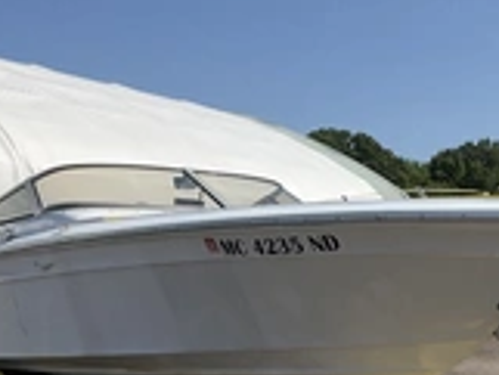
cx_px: 276
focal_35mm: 72
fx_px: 1039
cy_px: 353
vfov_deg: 20.0
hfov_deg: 27.0
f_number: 1.8
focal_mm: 3
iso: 25
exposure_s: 1/2538
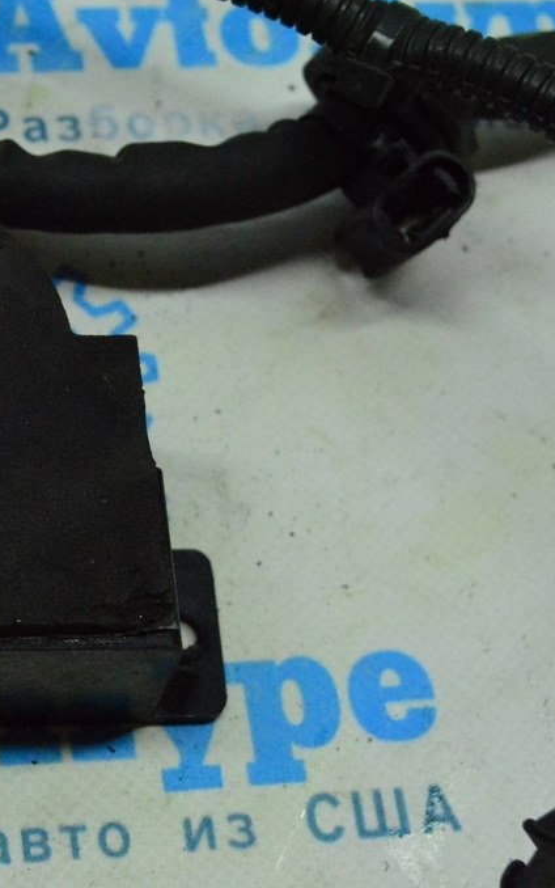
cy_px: 443
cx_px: -73
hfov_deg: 15.7
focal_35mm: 81
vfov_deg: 25.6
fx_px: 1954
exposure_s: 1/800
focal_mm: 35
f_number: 6.3
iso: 6400
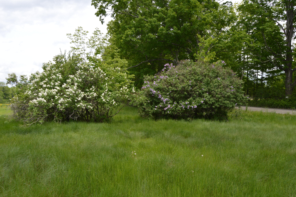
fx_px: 222
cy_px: 98
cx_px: 148
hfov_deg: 67.4
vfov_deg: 47.8
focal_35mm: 27
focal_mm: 18
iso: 100
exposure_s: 1/200
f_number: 6.3
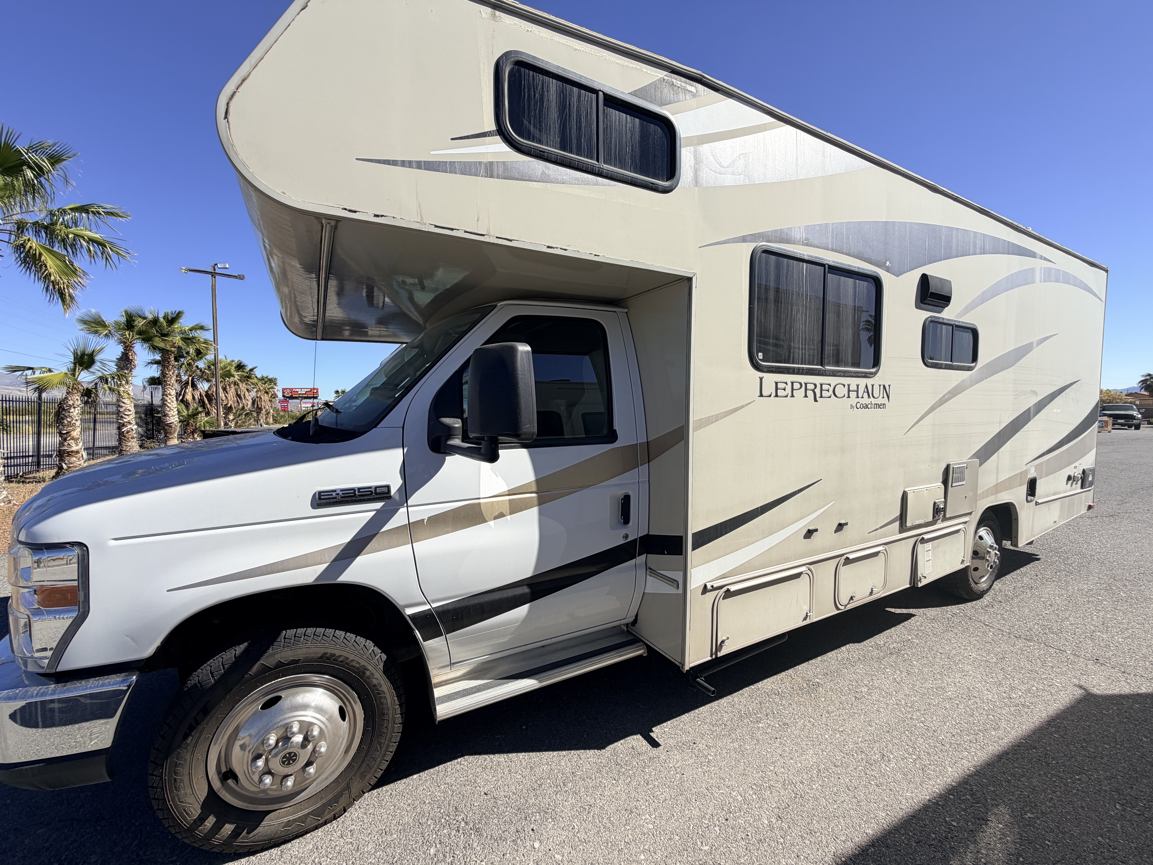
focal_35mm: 14
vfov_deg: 85.7
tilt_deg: -3.0
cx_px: 576
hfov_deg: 102.1
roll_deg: +1.4
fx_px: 466
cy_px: 432
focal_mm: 2.22
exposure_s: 1/955
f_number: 2.2
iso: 20
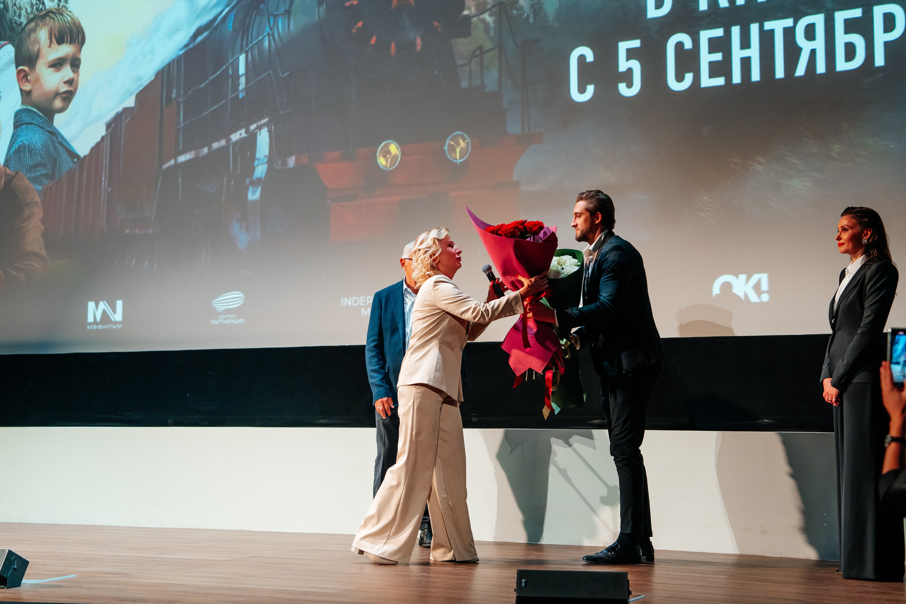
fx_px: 1434
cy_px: 302
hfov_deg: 35.1
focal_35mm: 57
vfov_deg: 23.8
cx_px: 453
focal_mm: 57
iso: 1250
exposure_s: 1/160
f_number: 2.8
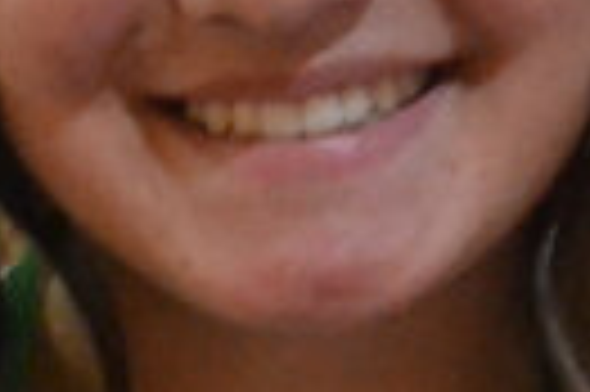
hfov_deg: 5.0
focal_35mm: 412
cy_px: 471
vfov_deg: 3.3
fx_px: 6744
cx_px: 180
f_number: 5
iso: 3200
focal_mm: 36
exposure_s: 1/40
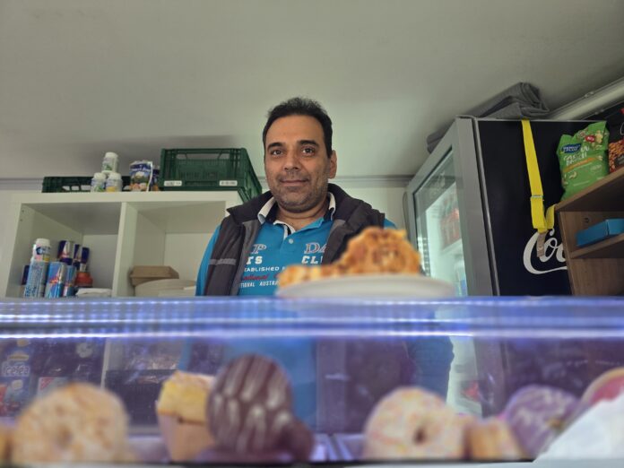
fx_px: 415
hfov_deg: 73.9
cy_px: 234
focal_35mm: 23
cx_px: 312
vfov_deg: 58.9
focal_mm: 6.3
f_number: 1.7
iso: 100
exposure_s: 1/100
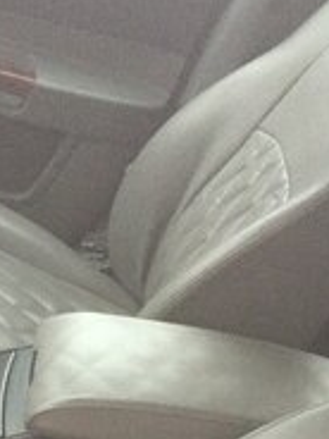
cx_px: 0
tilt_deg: -42.7
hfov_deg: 18.4
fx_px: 988
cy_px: 496
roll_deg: -18.5
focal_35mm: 78
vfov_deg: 23.3
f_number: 2.2
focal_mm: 4.15
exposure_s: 1/25
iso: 250
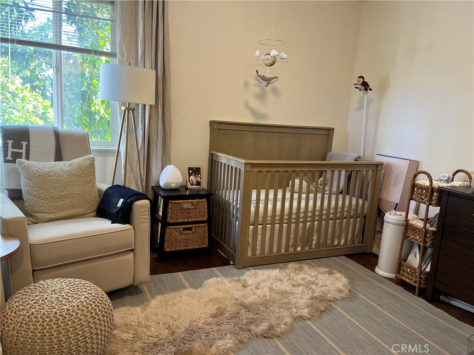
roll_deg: -4.3
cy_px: 178
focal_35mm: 26
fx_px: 356
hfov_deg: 67.3
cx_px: 237
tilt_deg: -10.3
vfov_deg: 53.1
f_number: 1.6
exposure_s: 1/60
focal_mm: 5.1
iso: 125
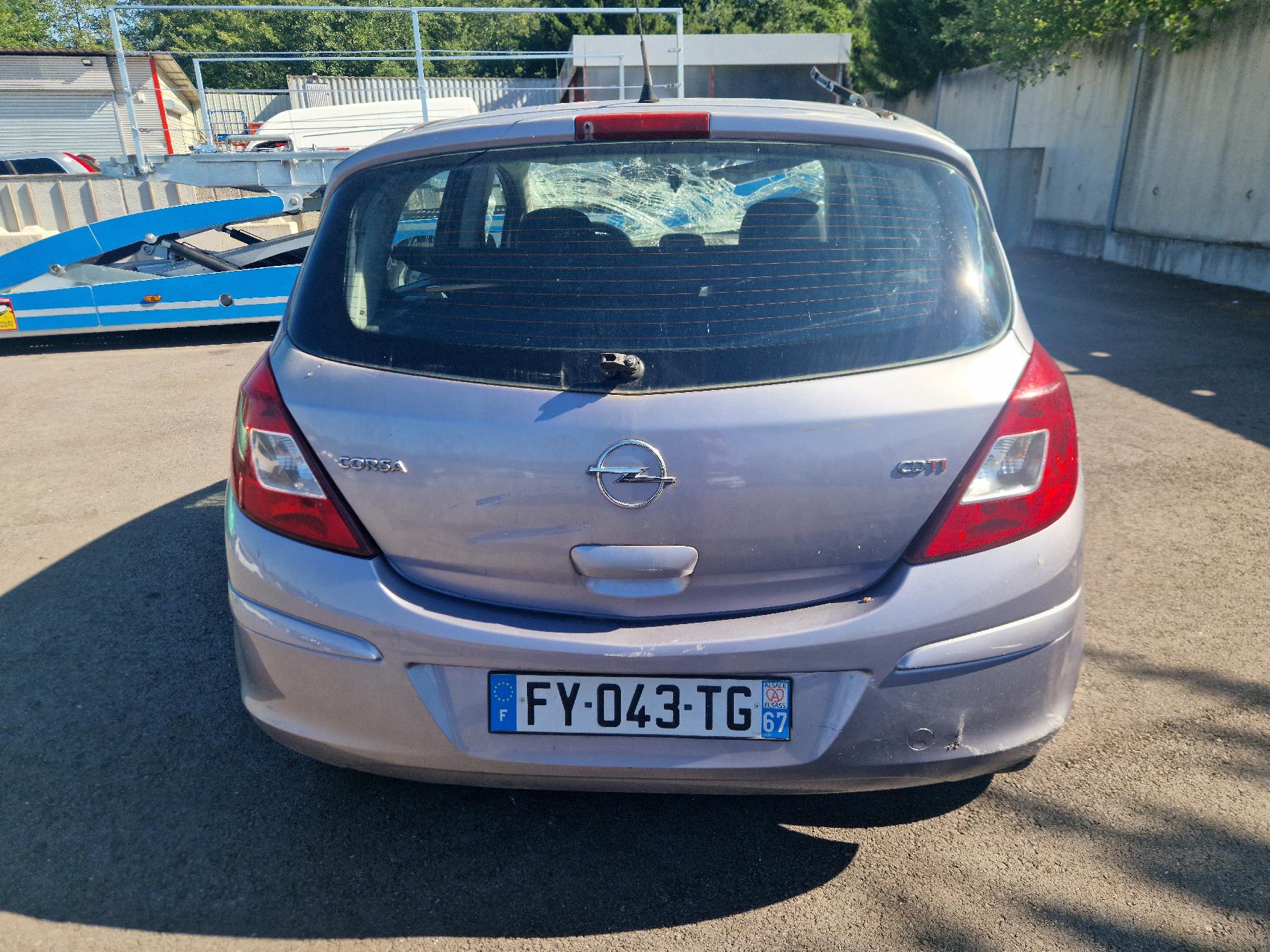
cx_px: 635
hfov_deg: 73.9
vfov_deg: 58.9
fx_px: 844
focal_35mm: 23
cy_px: 476
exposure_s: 1/625
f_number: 1.8
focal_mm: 5.4
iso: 50
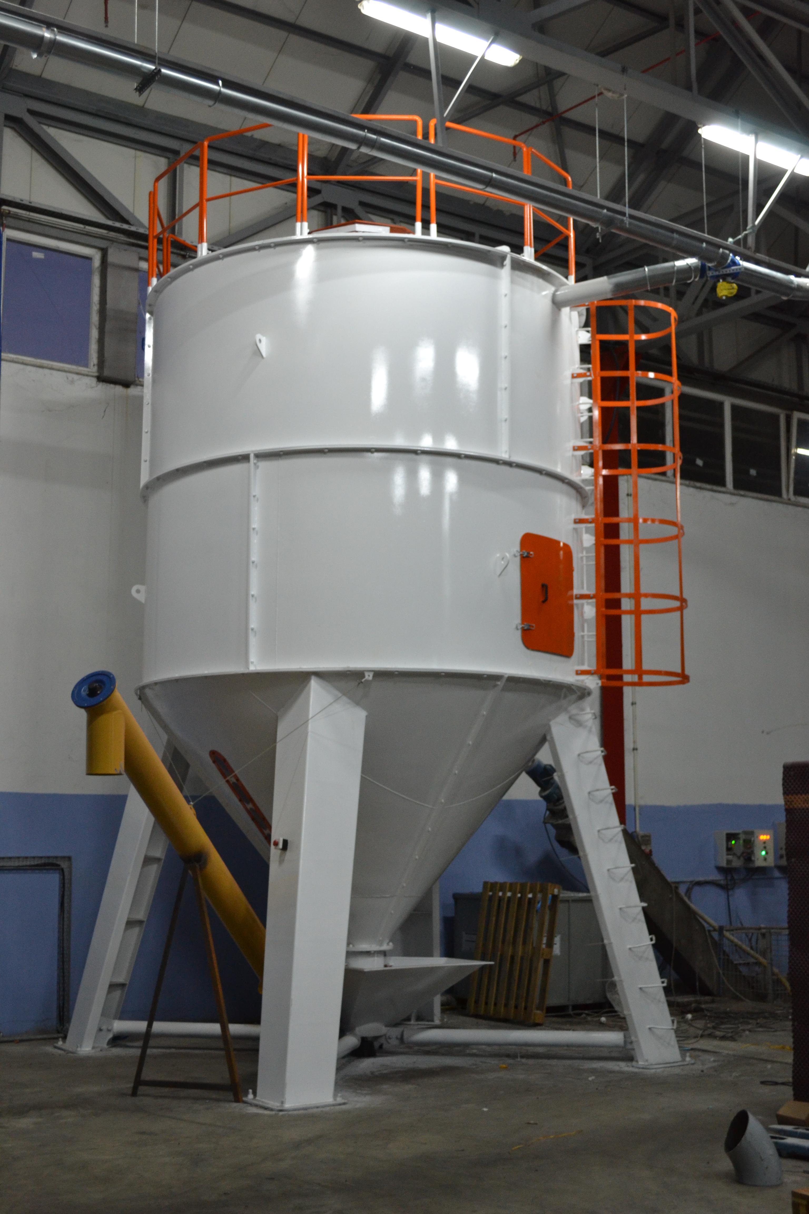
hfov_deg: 30.8
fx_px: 1466
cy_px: 607
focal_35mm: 44
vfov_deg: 45.0
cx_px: 404
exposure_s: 1/15
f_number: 4.5
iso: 1000
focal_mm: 29
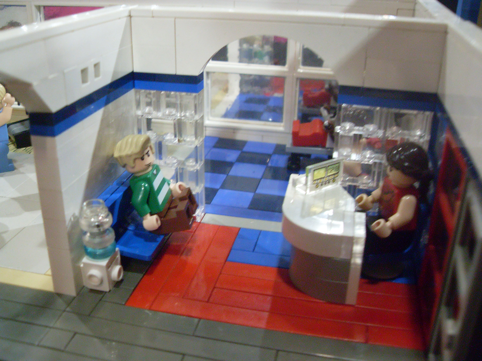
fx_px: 515
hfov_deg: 50.1
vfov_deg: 38.7
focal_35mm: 37
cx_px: 241
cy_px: 180
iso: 200
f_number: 2.8
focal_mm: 6.3
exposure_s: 1/8
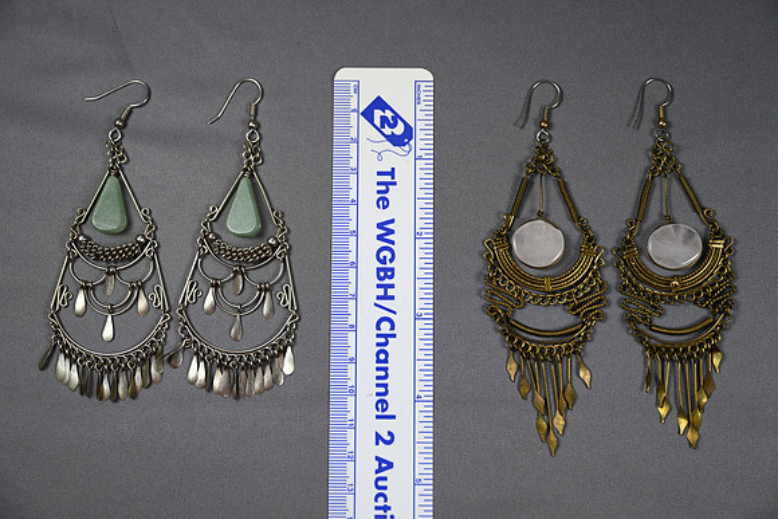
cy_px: 260
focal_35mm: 58
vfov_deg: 23.4
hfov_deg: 34.5
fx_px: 1254
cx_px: 389
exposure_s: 1/320
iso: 400
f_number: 4
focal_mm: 58
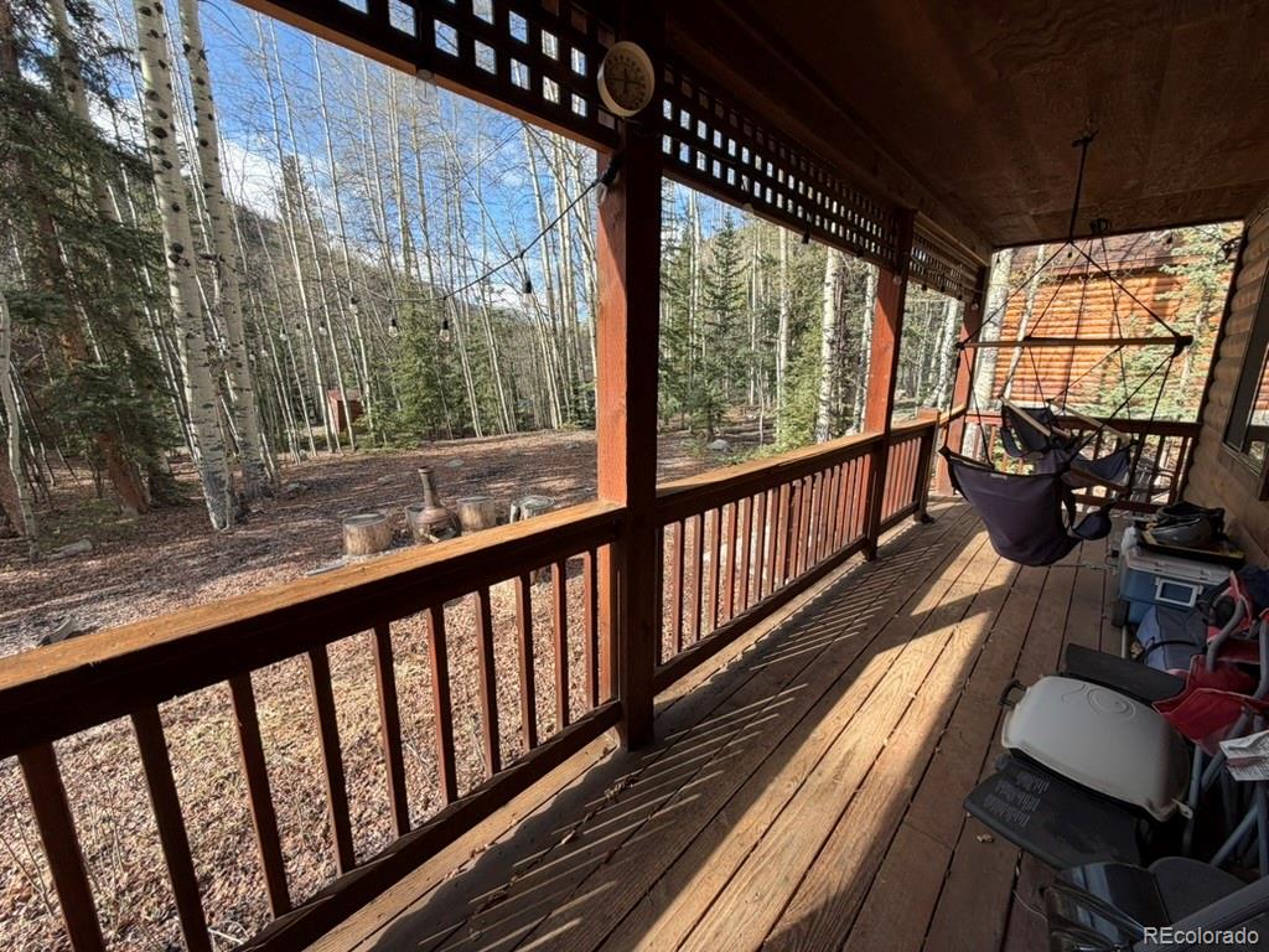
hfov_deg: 102.1
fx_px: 513
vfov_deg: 85.7
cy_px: 476
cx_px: 634
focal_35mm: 14
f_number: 2.2
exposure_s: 1/296
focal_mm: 2.22
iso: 50
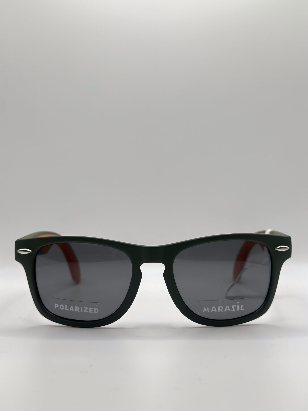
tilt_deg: -8.4
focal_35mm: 48
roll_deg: -0.9
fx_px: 569
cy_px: 206
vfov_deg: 39.7
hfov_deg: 30.3
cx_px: 154
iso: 80
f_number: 1.78
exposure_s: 1/577
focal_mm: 6.86
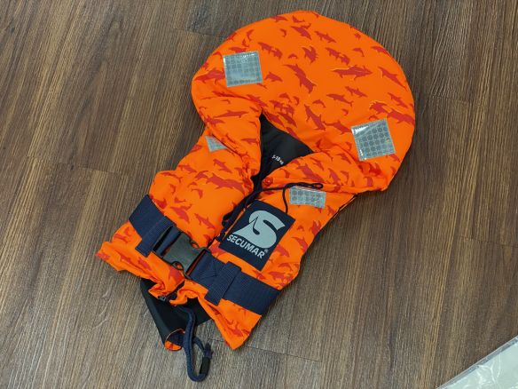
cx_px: 259
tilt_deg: -73.4
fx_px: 778
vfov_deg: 28.0
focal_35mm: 52
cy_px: 194
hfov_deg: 36.8
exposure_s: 1/50
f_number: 2
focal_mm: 6
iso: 100
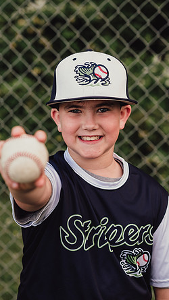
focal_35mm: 90
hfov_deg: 13.4
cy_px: 150
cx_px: 74
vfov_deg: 23.7
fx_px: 718
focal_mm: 85
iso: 200
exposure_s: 1/320
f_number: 4
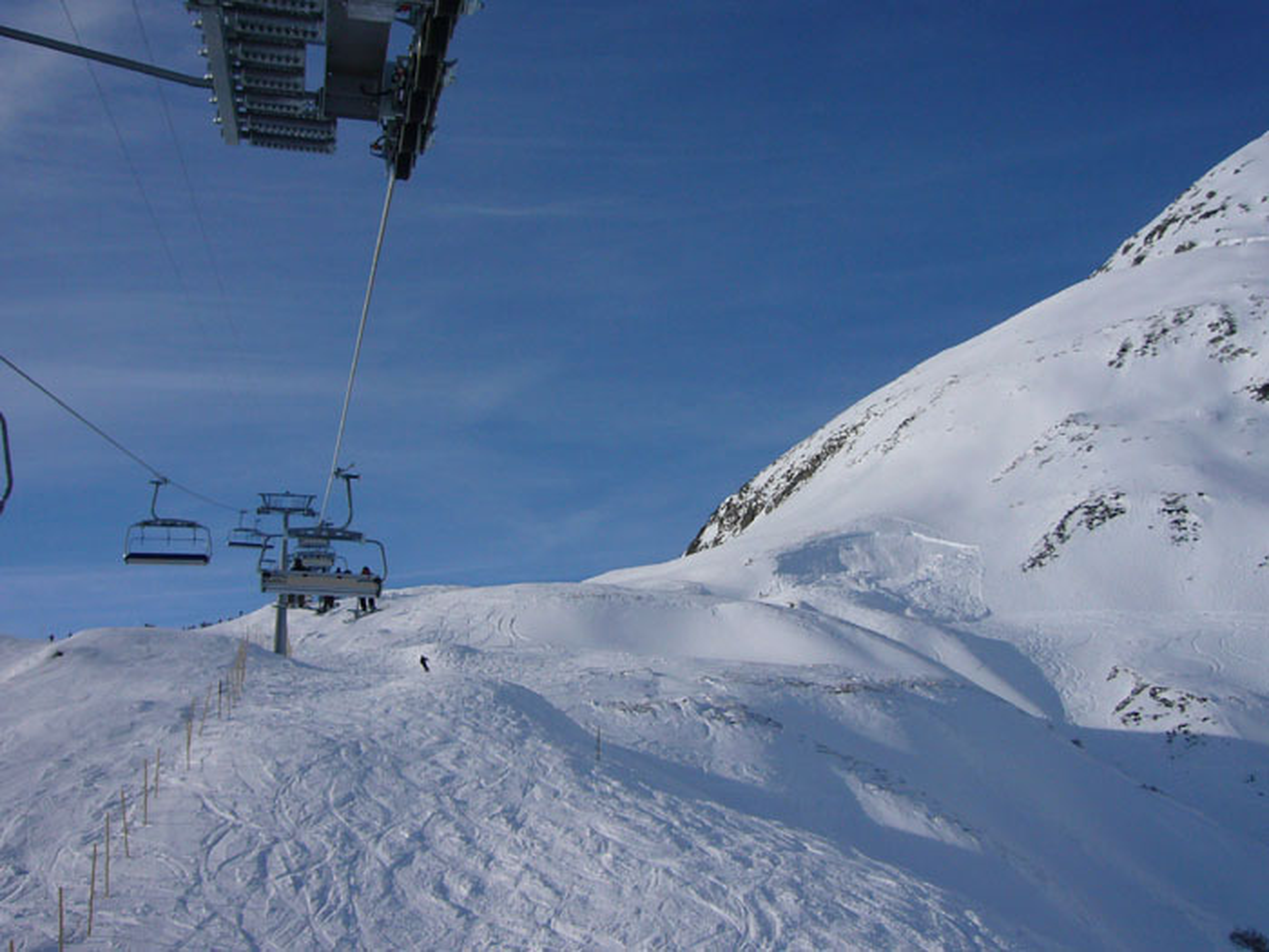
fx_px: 1320
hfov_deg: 51.4
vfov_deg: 39.7
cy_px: 476
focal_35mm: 36
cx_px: 634
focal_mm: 4.6
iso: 80
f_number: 5.6
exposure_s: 1/800
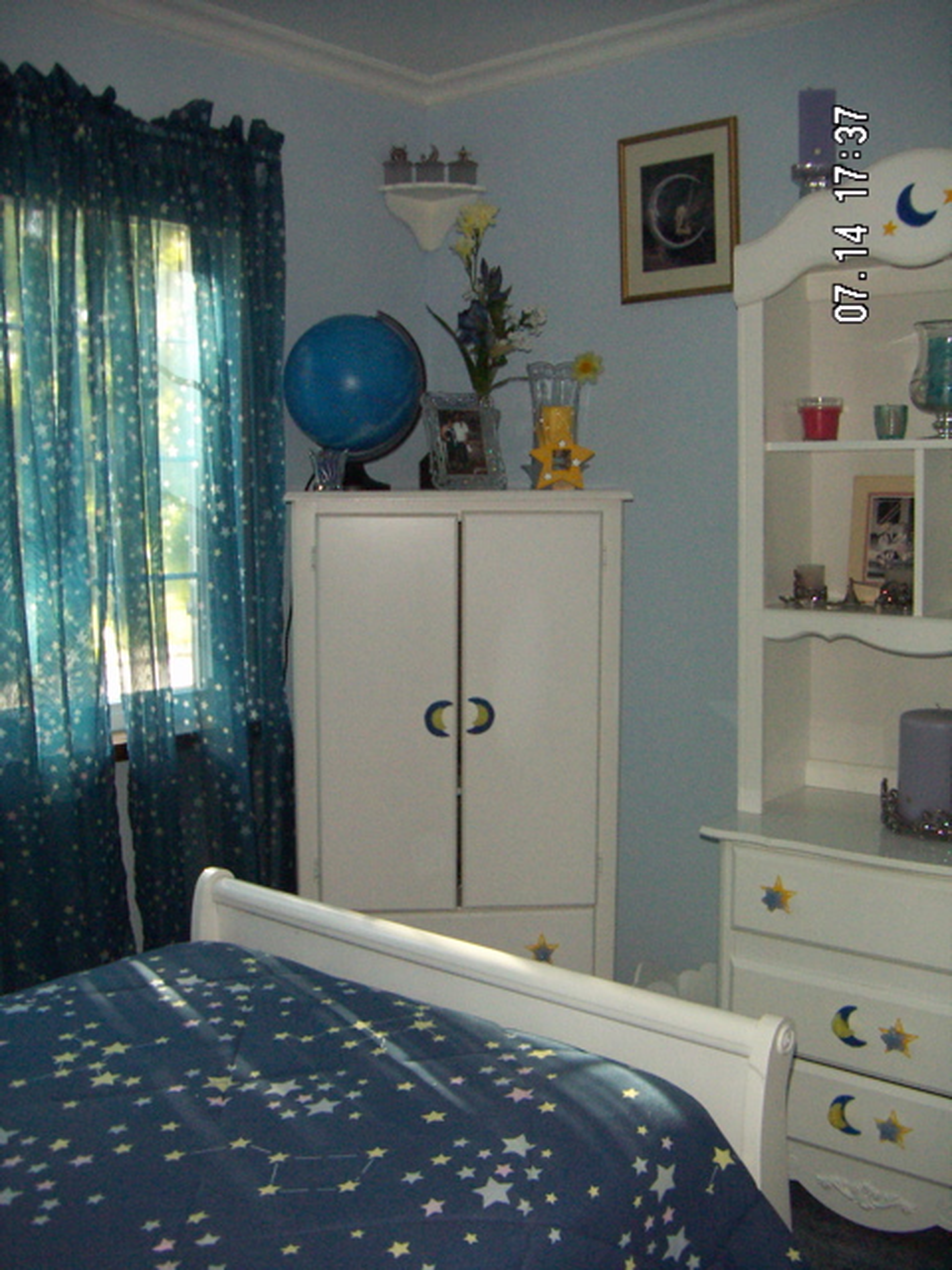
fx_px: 1320
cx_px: 476
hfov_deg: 39.7
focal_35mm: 36
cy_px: 635
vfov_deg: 51.4
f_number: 2.8
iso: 200
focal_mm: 4.7
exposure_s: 1/50
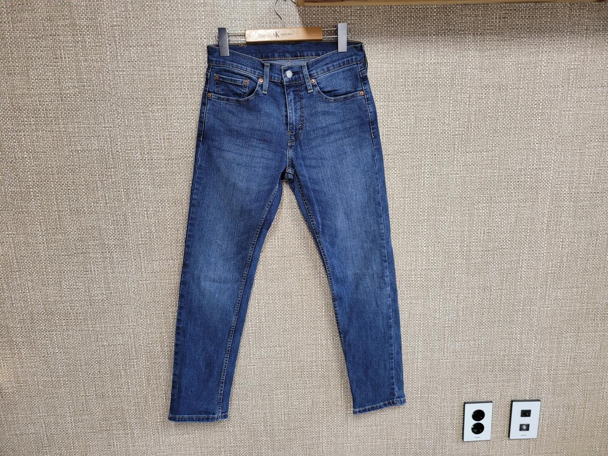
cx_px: 304
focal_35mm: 26
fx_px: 457
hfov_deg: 67.3
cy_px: 228
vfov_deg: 53.1
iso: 200
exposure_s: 1/60
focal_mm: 5.4
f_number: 1.8
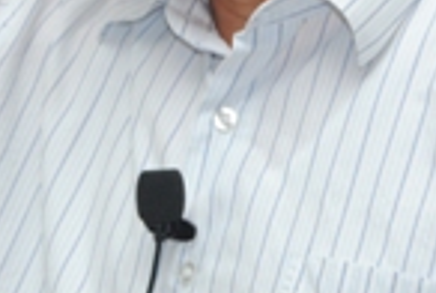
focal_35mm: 405
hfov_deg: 5.1
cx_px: 63
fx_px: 4915
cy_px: -21
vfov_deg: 3.4
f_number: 5.6
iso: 400
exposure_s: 1/60
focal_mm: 66
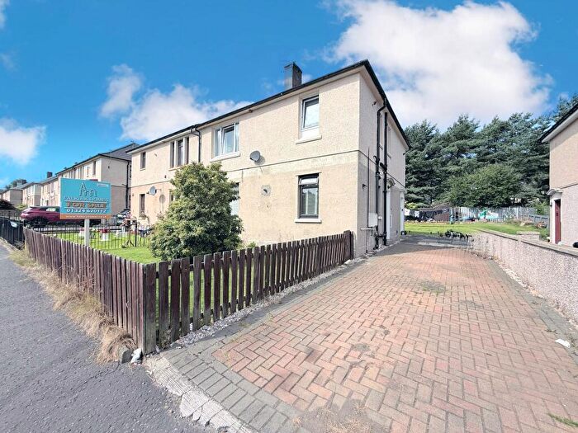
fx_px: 234
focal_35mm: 14
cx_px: 289
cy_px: 216
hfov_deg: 102.1
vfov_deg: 85.7
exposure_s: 1/2092
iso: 50
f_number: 2.2
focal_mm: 2.22
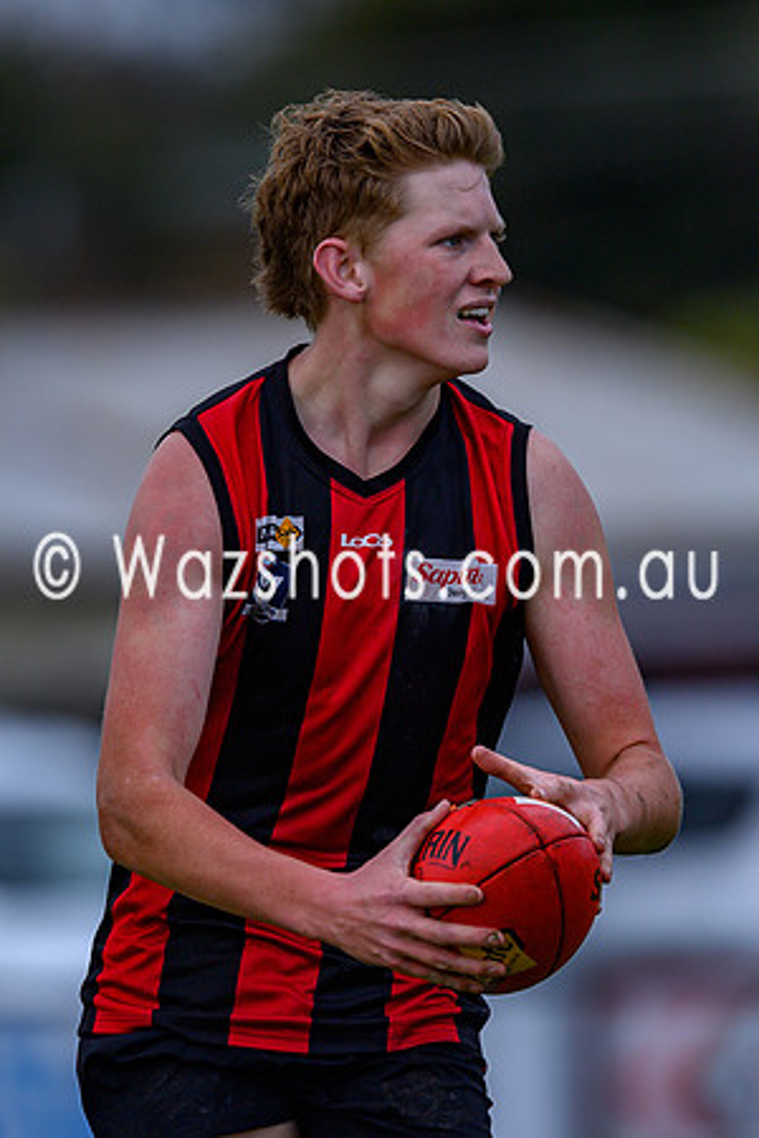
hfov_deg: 1.7
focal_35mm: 800
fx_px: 25311
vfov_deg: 2.6
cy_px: 551
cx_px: 481
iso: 200
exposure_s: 1/1250
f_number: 4
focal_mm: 500
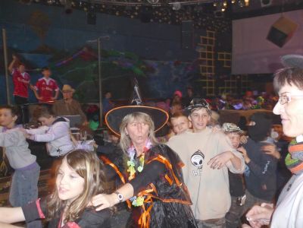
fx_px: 263
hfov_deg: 60.0
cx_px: 152
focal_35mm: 30
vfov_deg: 46.8
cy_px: 114
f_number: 3.4
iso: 320
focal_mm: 5
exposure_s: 1/8
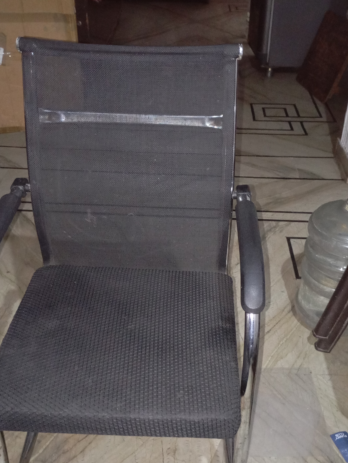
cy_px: 276
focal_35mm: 41
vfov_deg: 45.5
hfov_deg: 35.2
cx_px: 180
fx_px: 548
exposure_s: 1/10
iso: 1925
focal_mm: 4.27
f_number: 1.8
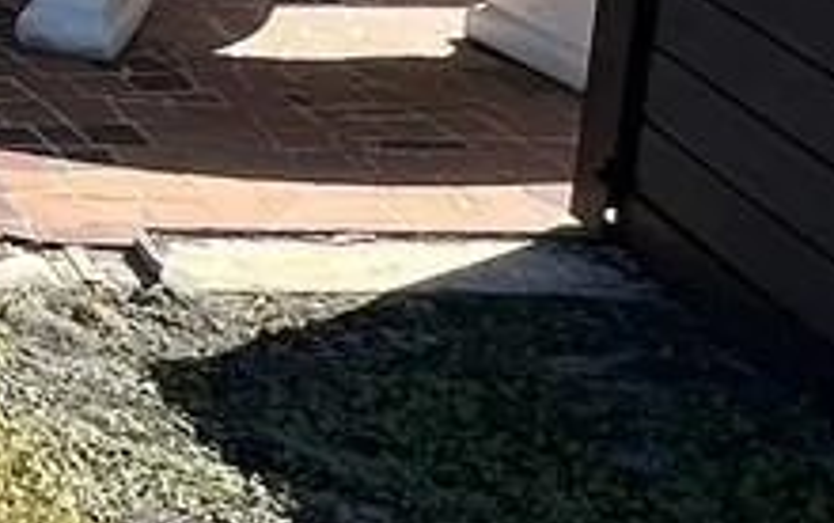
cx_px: -898
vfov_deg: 12.3
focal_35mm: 100
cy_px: -322
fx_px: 2275
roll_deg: +0.1
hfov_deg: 15.7
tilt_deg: -10.0
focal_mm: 1.57
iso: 32
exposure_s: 1/786
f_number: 1.8
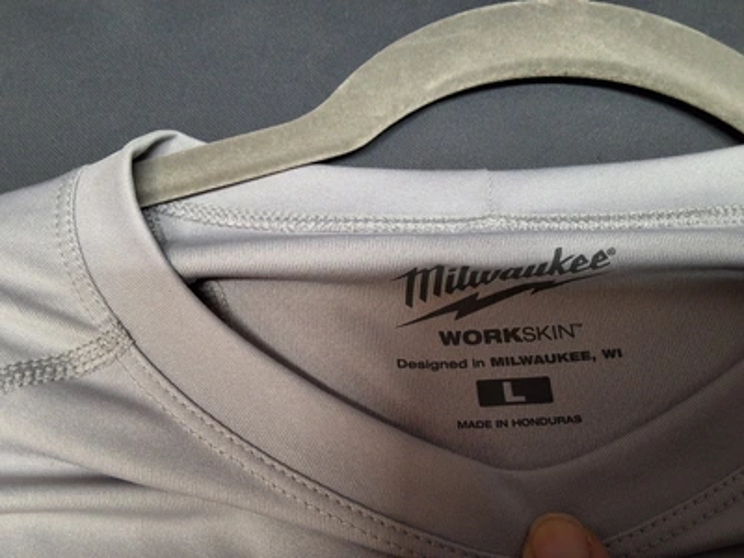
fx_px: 602
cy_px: 279
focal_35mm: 28
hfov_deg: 63.4
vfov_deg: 49.7
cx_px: 372
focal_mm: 2.91
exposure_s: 1/30
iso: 160
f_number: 1.9
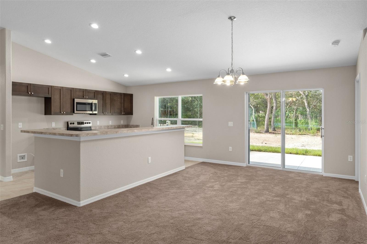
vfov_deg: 56.1
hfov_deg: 77.3
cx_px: 184
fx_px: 229
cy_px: 122
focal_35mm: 22
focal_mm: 15
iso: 320
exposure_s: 1/5
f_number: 8
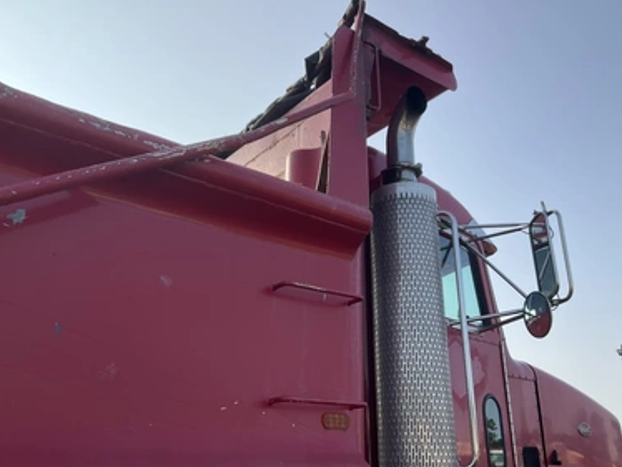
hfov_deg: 58.3
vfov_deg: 45.5
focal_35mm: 31
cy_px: 238
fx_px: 557
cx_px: 316
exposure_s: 1/1250
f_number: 1.8
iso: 25
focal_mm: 3
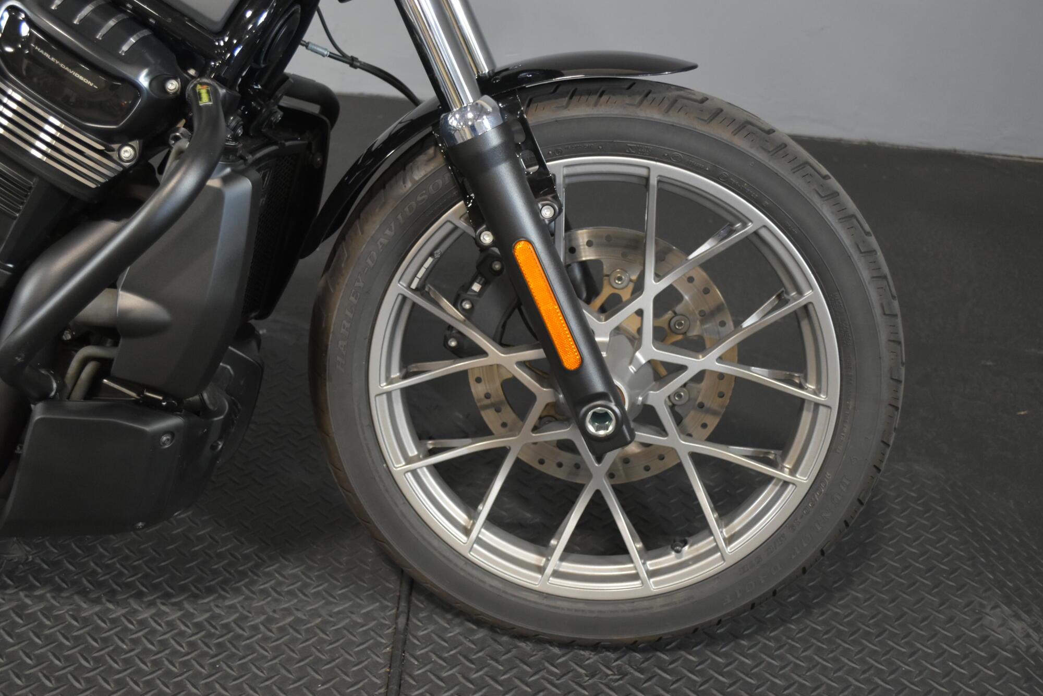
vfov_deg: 34.2
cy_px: 348
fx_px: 1130
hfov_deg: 49.5
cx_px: 522
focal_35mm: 39
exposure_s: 1/30
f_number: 4.2
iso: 1600
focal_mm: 26
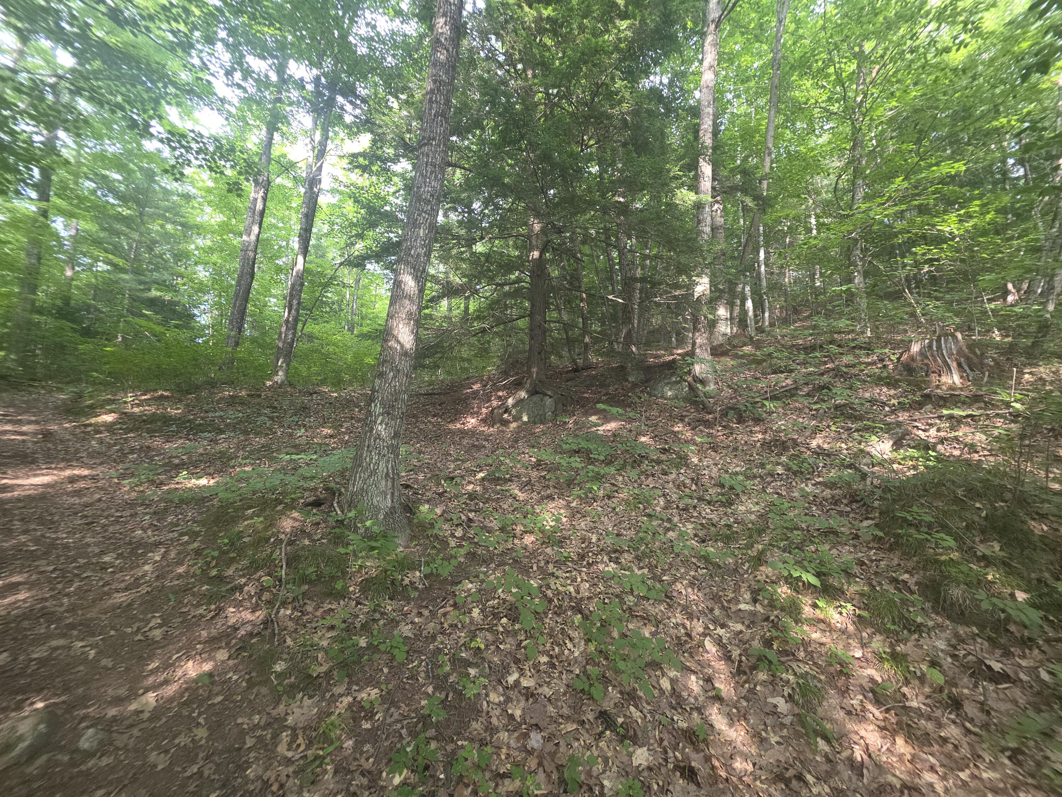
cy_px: 398
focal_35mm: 13
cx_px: 531
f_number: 1.9
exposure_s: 1/60
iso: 100
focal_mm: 2.2
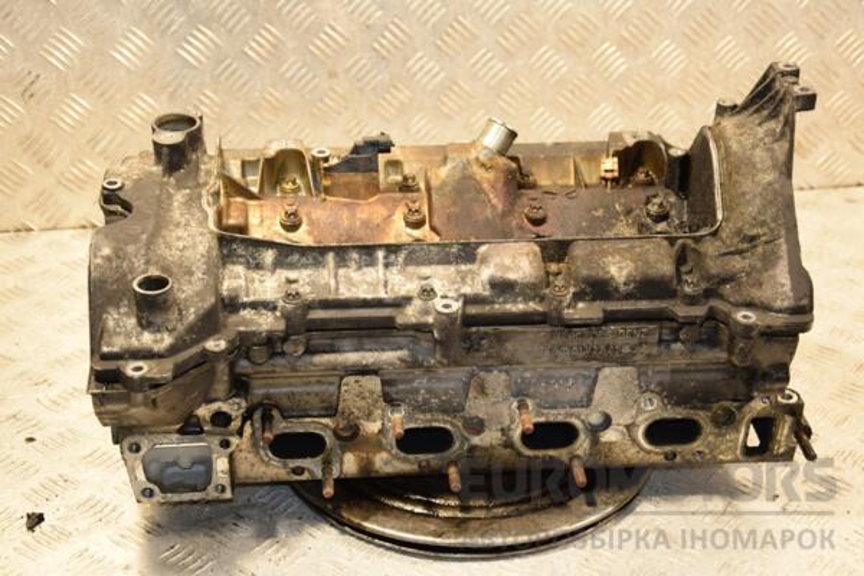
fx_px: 1512
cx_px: 432
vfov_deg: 21.6
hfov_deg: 31.9
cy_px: 288
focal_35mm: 63
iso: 800
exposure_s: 1/100
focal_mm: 42
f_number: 4.8
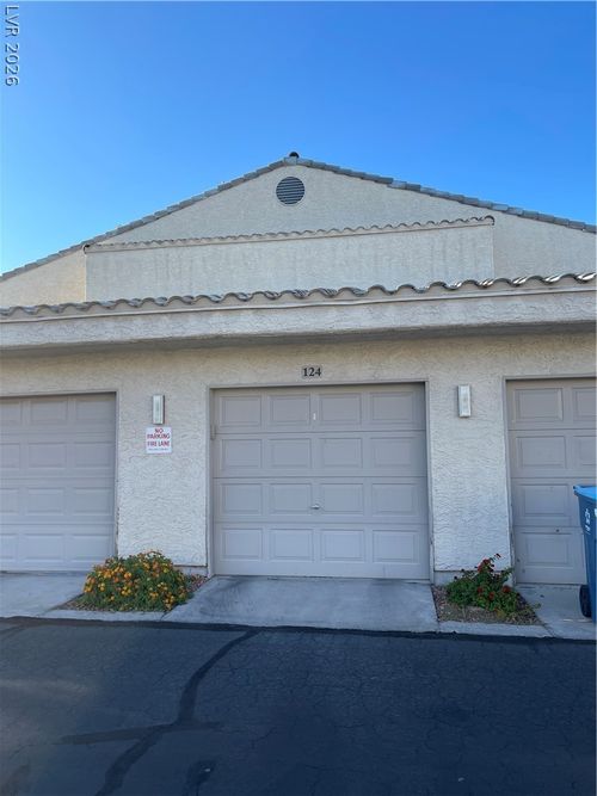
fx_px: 575
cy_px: 398
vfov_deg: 69.4
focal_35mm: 25
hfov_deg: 54.9
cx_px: 298
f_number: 1.6
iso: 32
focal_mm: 5.1
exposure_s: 1/1238
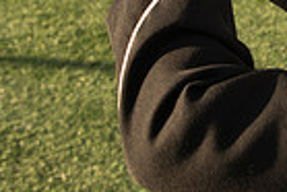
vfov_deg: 12.6
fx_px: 798
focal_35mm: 100
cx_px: 291
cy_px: -150
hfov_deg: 19.7
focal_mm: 24
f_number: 5
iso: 320
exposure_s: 1/640
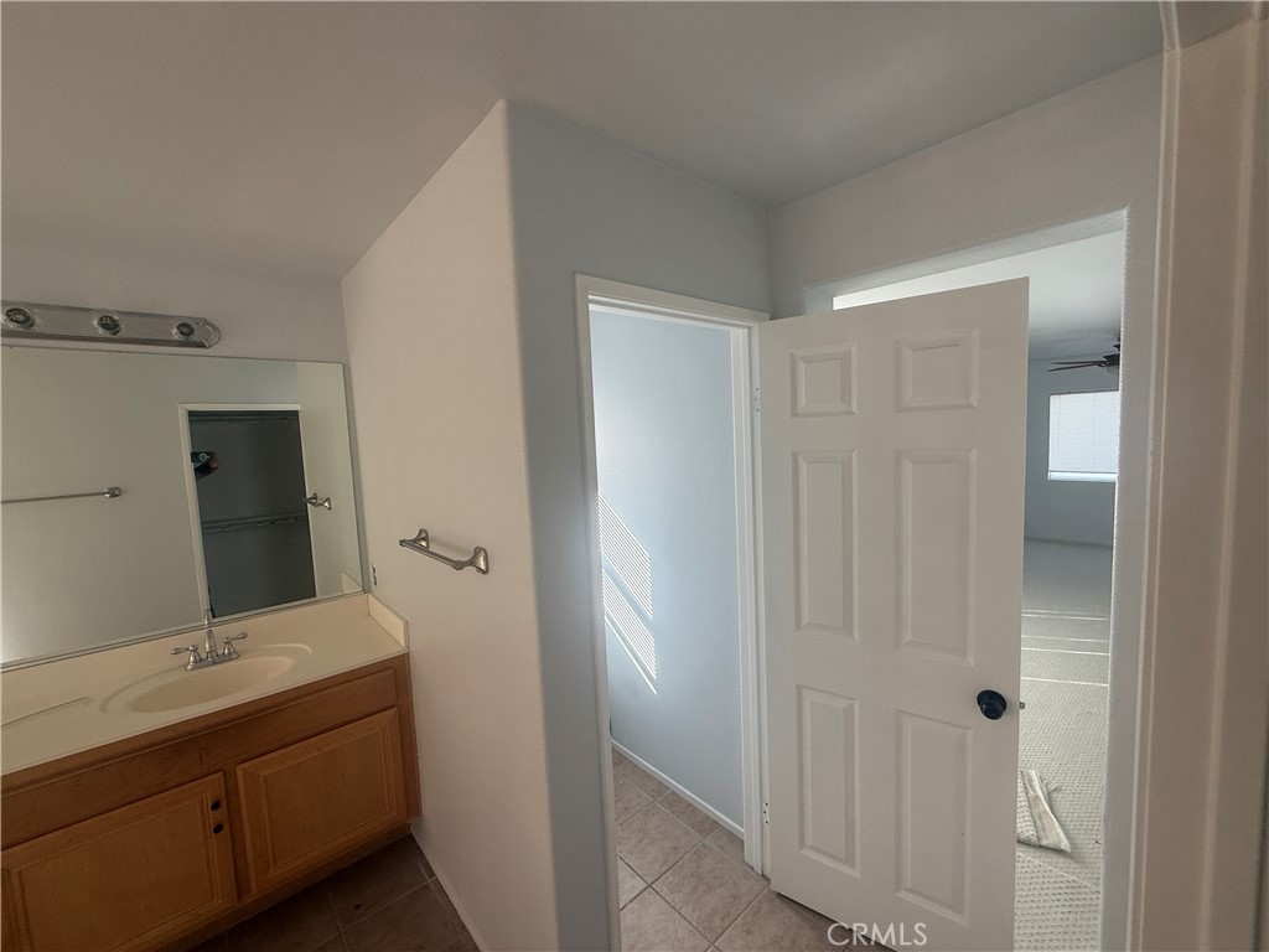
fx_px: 513
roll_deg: +2.1
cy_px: 476
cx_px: 634
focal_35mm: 14
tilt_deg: -4.7
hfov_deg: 102.1
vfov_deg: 85.7
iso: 80
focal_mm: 2.22
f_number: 2.2
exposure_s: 1/99
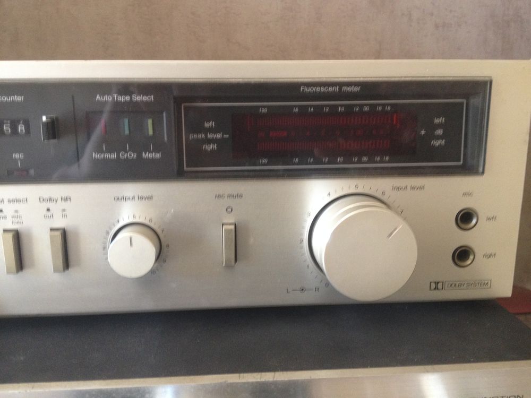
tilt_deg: -14.3
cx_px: 266
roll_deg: -0.6
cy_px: 199
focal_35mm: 35
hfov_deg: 52.6
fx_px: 537
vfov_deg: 40.7
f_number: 2.4
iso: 160
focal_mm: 4.28
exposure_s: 1/20
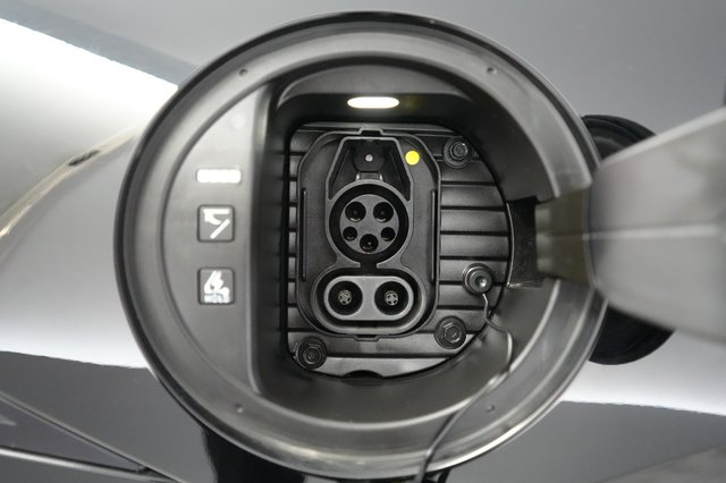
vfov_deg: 47.9
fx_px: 544
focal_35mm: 27
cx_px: 363
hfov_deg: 67.4
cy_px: 242
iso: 12800
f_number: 2.8
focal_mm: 27
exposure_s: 1/125
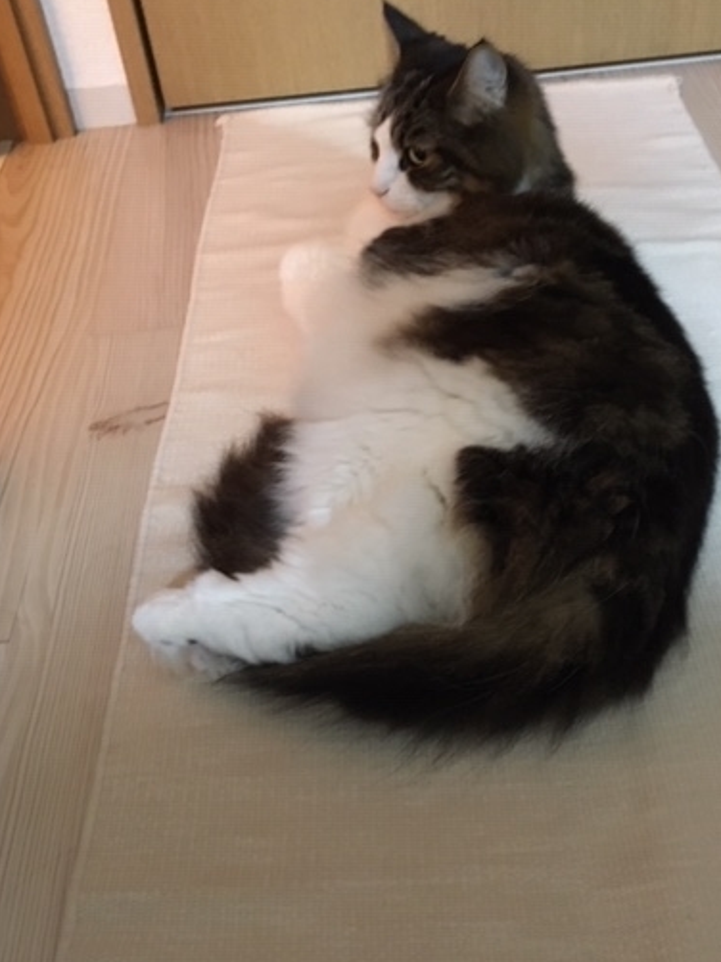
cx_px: 424
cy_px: 477
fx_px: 1028
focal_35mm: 37
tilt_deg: -42.9
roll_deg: +5.0
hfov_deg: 38.5
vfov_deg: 50.2
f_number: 2.2
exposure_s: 1/15
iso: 400
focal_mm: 4.15
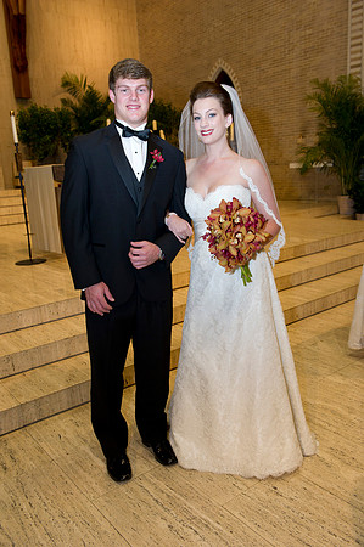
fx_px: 486
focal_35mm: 32
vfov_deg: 58.8
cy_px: 274
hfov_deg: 41.0
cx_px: 182
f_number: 5.6
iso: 800
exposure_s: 1/60
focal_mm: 32
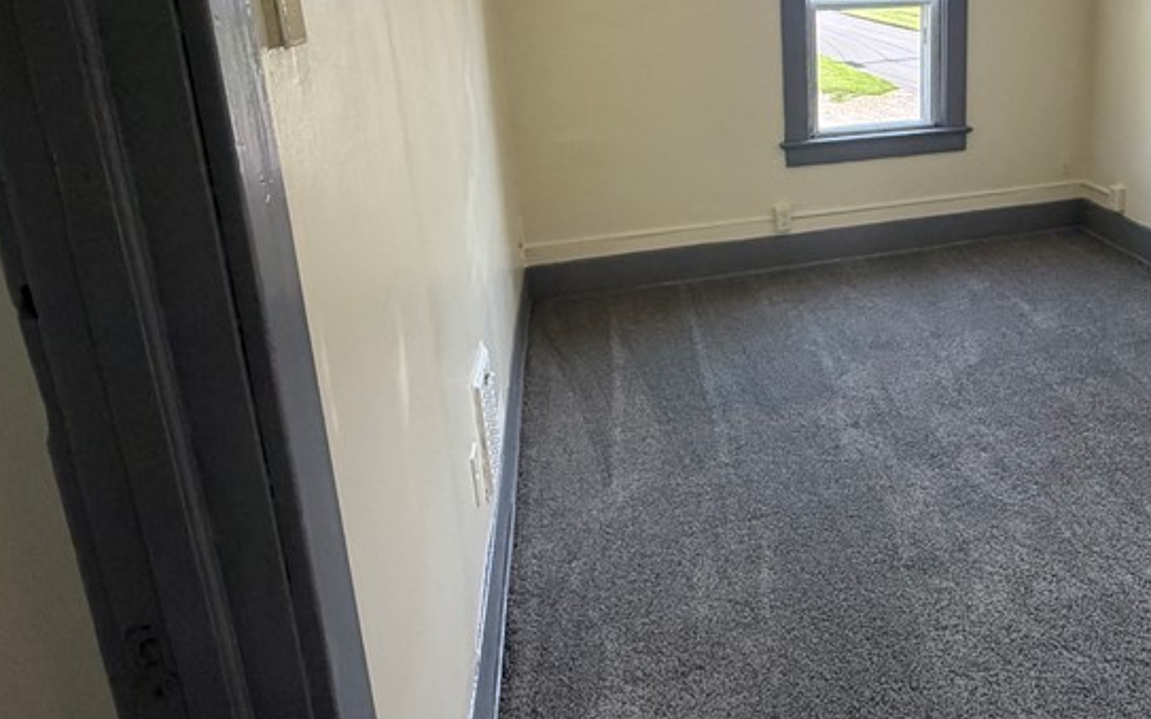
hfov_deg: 62.8
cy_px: 165
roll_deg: +1.6
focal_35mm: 28
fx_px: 878
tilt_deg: -14.0
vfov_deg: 42.9
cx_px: 856
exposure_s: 1/120
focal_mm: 2.22
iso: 250
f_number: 2.2
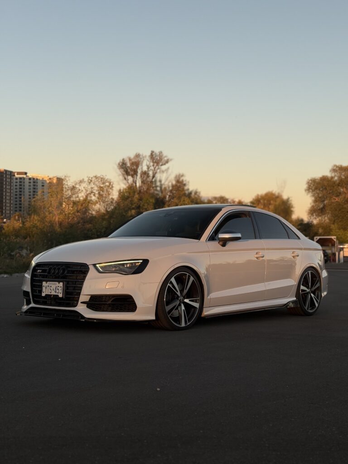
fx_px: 643
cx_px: 174
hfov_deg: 30.3
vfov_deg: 39.7
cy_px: 232
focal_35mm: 48
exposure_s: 1/646
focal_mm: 6.76
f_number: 1.78
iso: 64
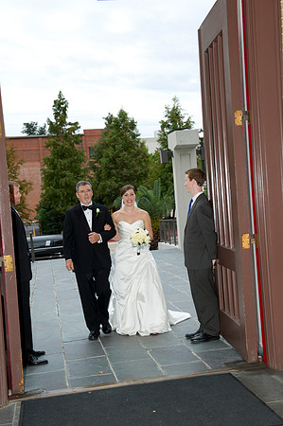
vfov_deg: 41.2
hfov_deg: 28.0
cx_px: 142
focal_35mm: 48
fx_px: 567
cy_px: 213
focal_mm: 48
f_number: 8
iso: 1250
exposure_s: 1/60
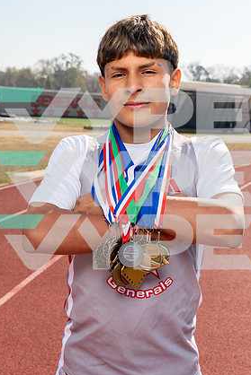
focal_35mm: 56
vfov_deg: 35.6
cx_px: 125
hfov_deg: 24.2
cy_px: 179
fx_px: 585
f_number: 9
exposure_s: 1/200
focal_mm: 52
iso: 125
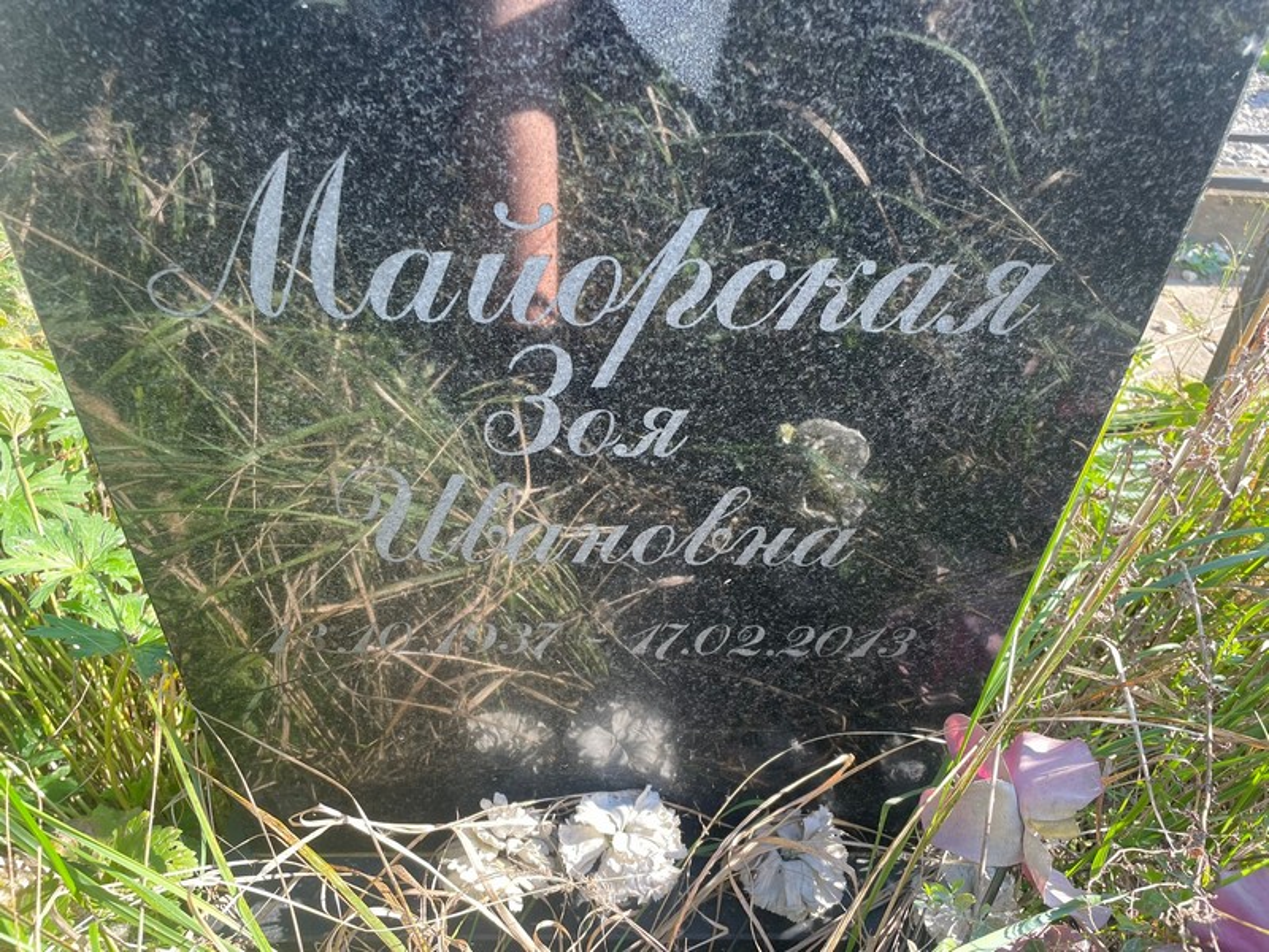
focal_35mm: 26
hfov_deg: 67.3
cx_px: 634
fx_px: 953
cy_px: 476
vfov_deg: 53.1
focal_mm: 4.2
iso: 32
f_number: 1.6
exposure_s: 1/216
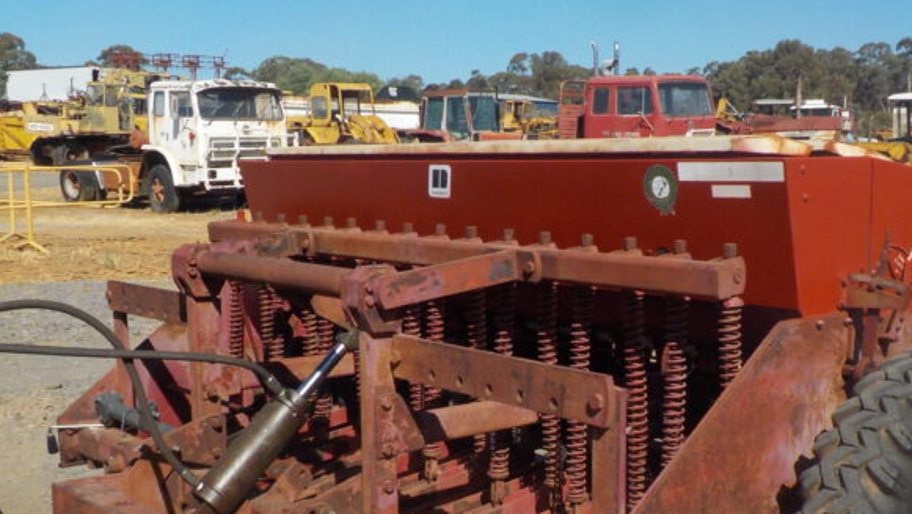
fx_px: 1088
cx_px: 531
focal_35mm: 45
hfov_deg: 45.3
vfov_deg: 26.2
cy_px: 377
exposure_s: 1/1250
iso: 125
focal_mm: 4.1
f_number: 3.3
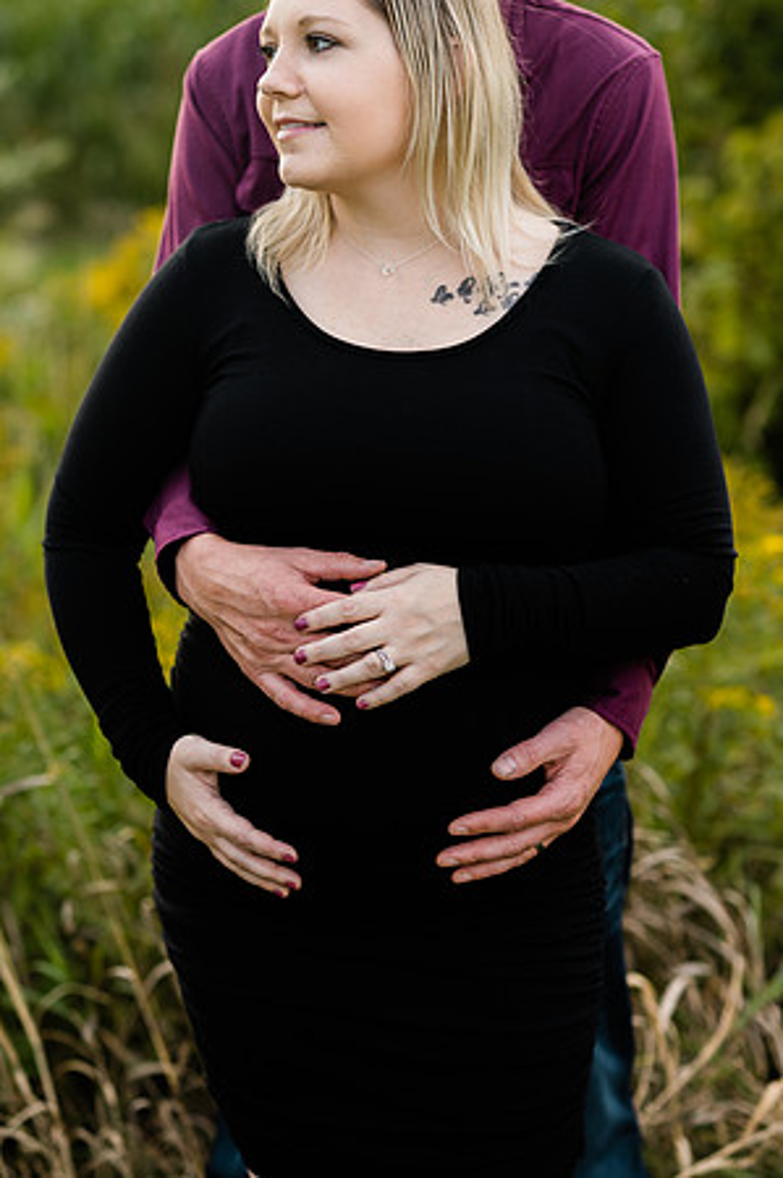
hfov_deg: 16.0
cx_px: 392
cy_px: 589
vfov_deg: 23.9
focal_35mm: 85
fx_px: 2779
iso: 200
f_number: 2.8
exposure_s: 1/640
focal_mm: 85
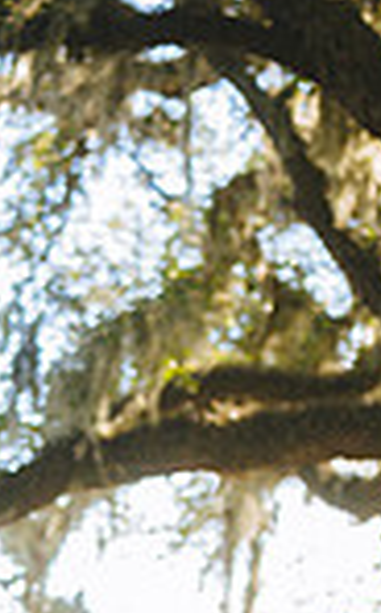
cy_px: 928
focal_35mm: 161
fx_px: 2685
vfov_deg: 12.4
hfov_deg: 8.0
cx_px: -101
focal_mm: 52
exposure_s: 1/100
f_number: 2.8
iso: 50
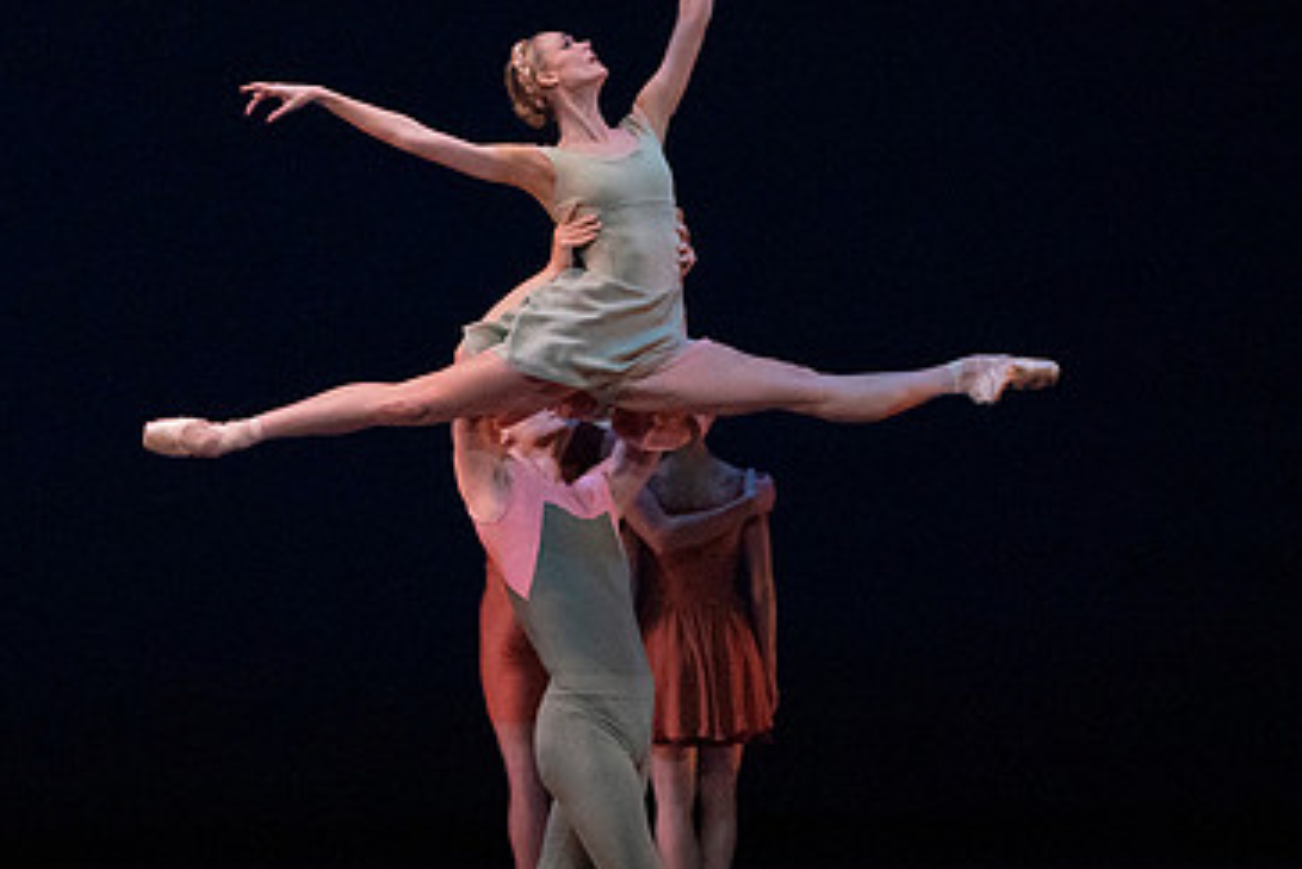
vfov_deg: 3.2
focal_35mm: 435
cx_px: 492
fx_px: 15738
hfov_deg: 4.7
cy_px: 537
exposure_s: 1/400
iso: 16000
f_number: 7.1
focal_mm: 256
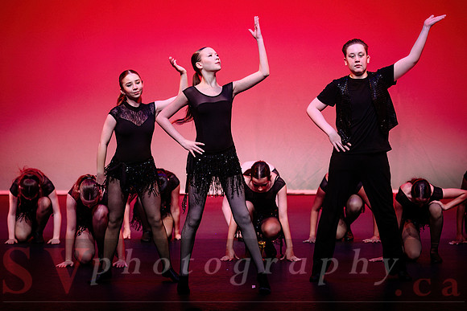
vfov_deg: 8.5
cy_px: 149
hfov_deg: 12.6
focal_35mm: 162
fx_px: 2107
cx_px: 218
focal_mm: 140
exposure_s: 1/800
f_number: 2.8
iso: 1250
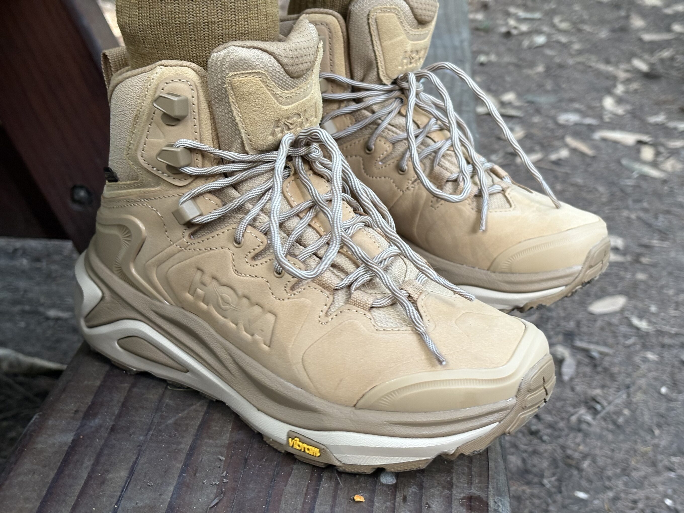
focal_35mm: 52
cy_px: 256
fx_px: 1028
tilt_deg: -24.0
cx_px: 342
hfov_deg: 36.8
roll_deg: -5.8
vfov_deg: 28.0
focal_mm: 5.96
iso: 160
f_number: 1.6
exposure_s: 1/41
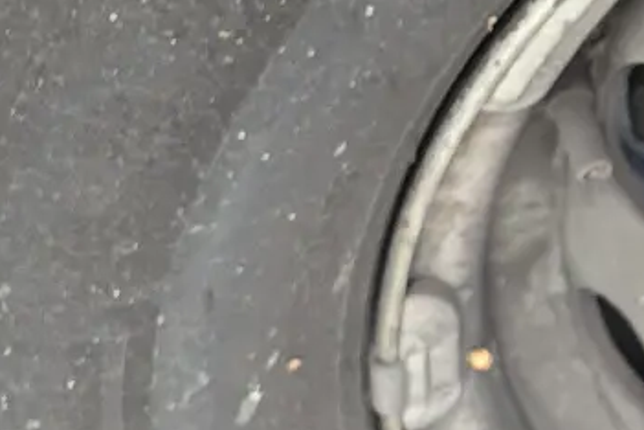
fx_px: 2343
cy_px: -309
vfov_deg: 10.0
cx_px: 1193
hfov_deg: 13.8
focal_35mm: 131
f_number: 1.7
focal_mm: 6.3
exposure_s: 1/100
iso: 800
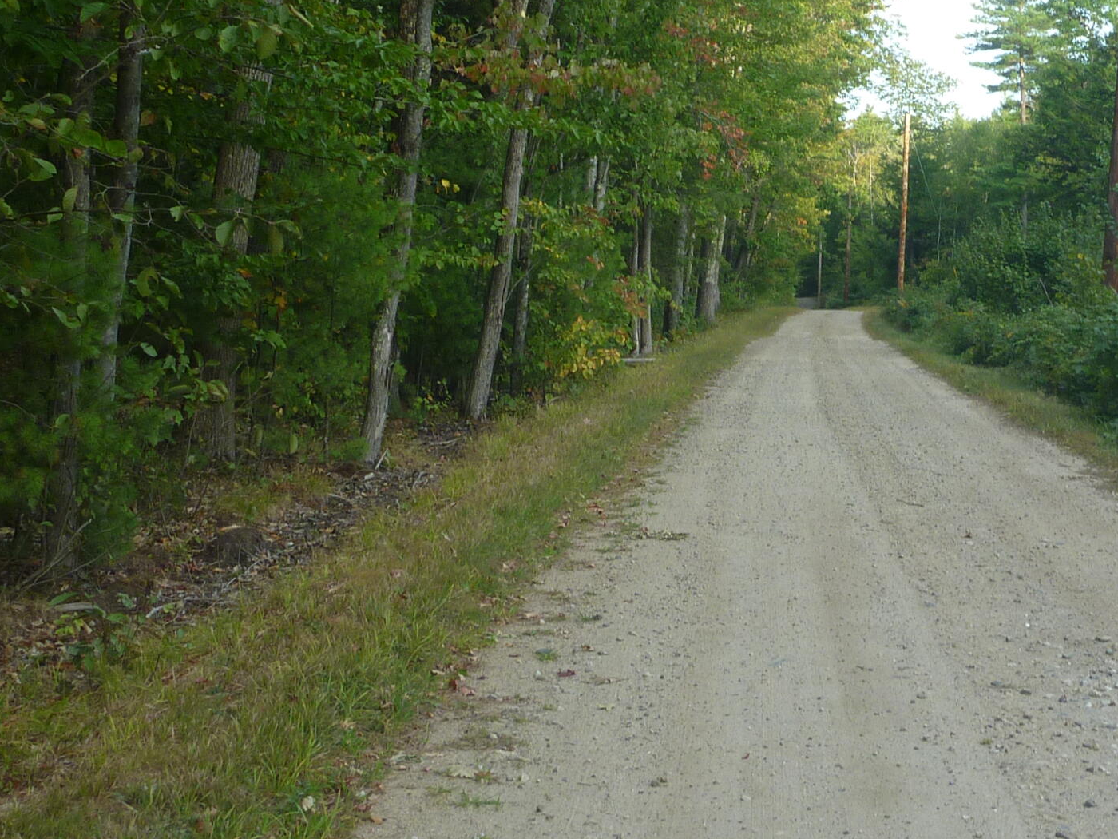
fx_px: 1938
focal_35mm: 60
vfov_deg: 24.3
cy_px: 281
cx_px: 810
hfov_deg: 31.7
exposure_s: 1/80
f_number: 3.3
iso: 80
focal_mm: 4.9
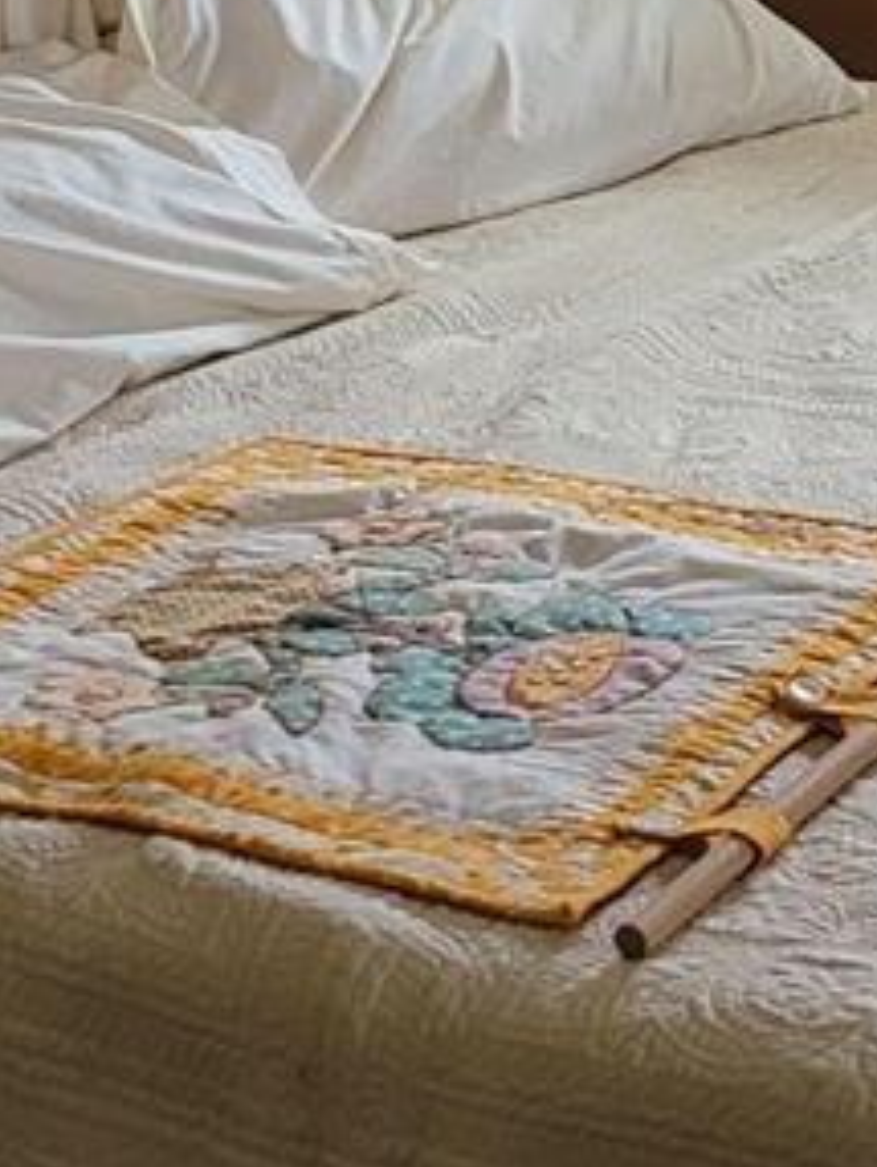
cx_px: 848
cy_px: 98
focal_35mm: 109
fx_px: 3677
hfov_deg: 13.4
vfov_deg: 17.7
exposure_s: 1/120
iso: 320
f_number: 1.8
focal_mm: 5.4
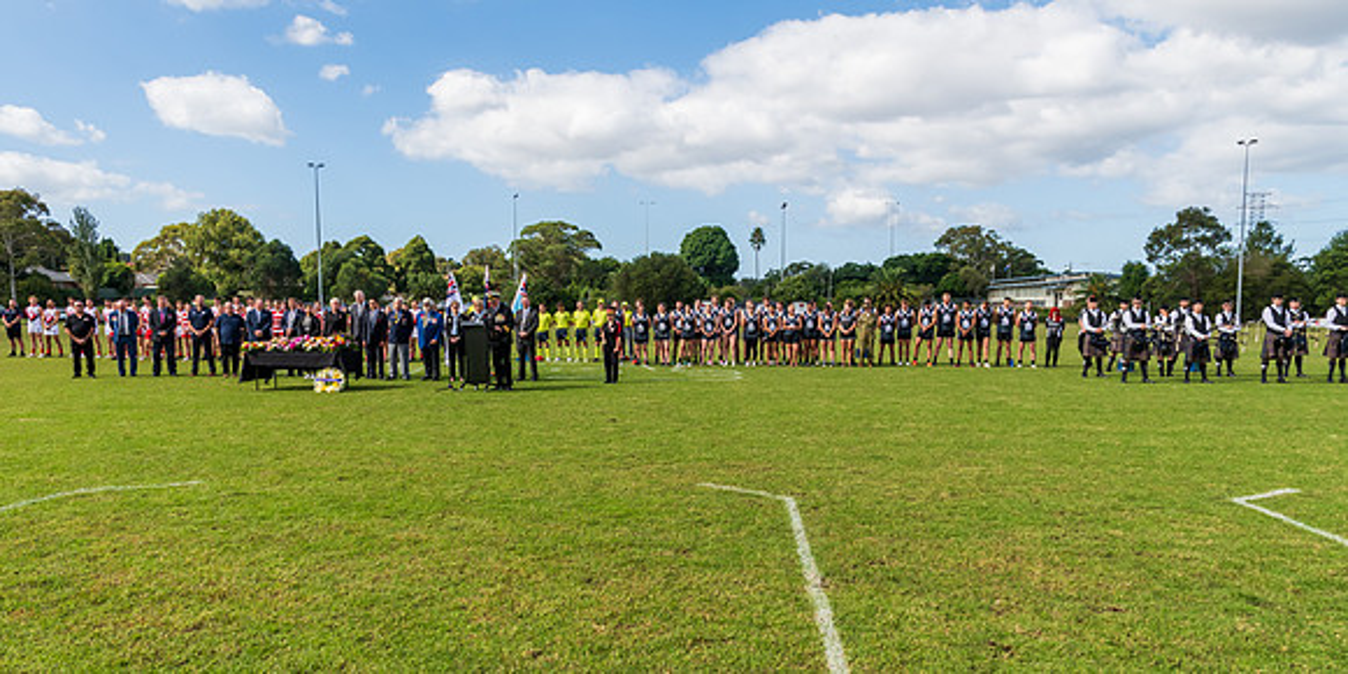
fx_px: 902
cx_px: 674
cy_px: 376
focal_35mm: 26
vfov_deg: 40.9
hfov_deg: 73.5
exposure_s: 1/800
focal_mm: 16
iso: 400
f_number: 8
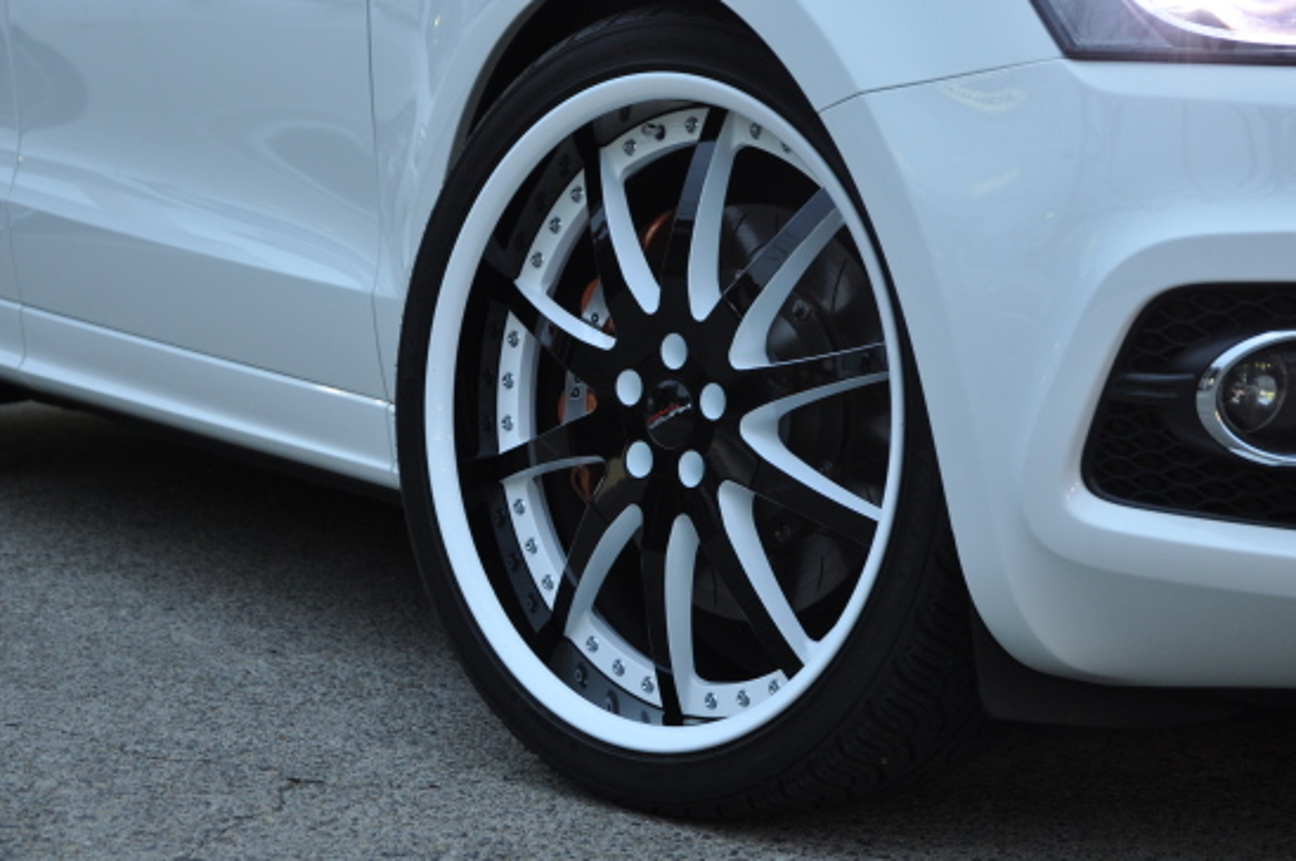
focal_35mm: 93
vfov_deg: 14.7
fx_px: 3344
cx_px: 669
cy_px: 432
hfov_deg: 21.9
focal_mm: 58
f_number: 5
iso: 500
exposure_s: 1/15
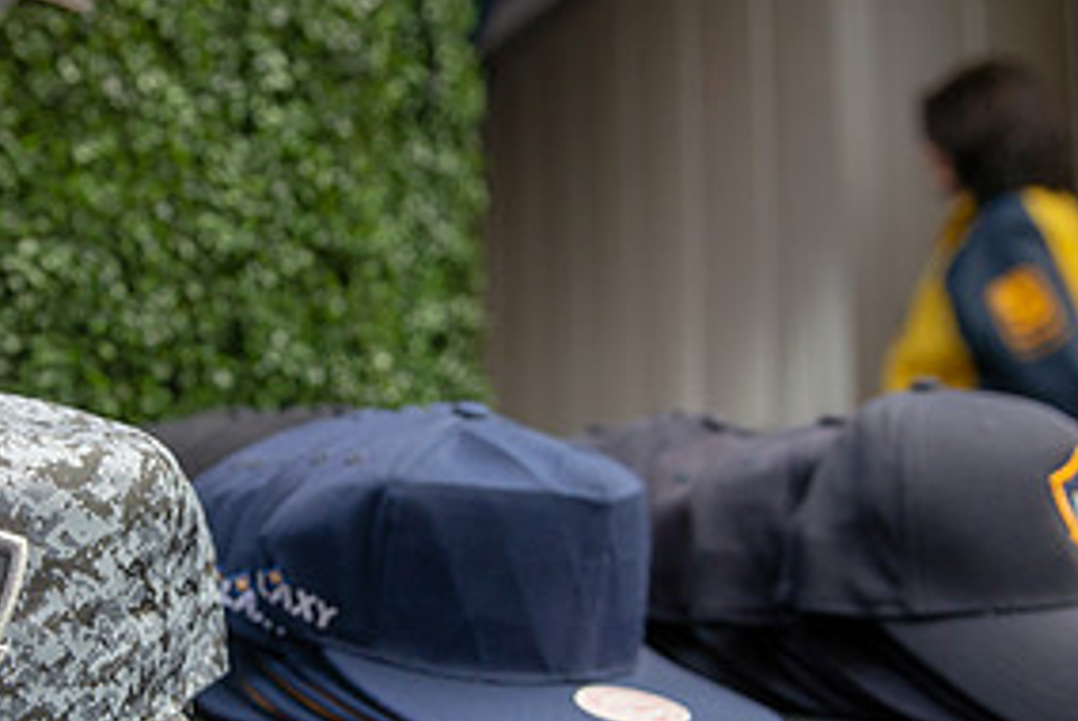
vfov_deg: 27.4
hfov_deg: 39.0
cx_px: 239
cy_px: 480
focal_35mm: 49
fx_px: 1469
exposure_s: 1/500
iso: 500
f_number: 3.5
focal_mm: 24
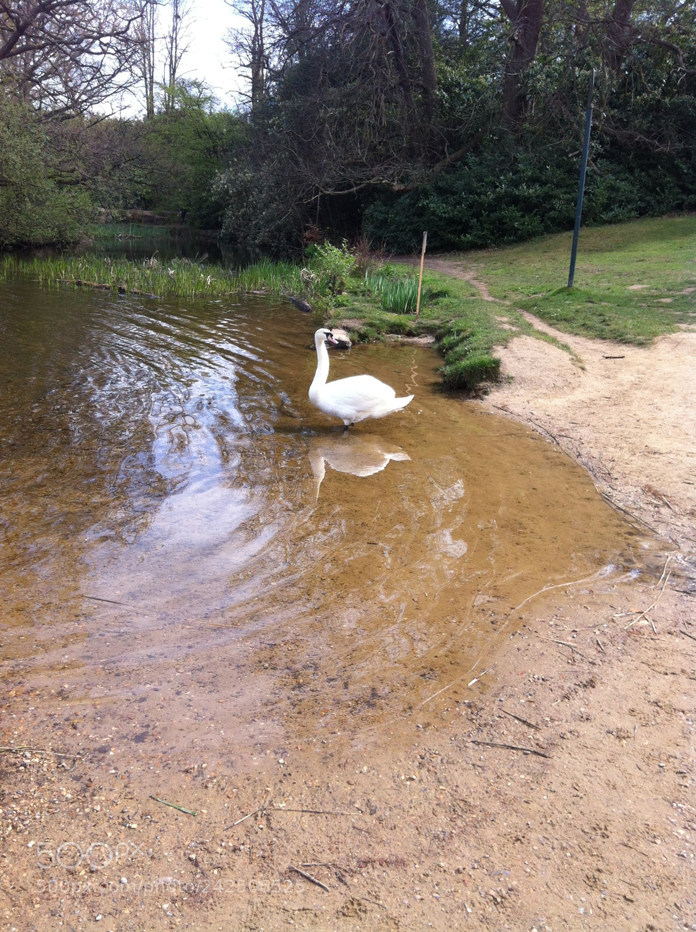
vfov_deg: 52.7
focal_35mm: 35
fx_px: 941
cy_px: 466
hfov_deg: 40.6
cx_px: 348
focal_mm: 3.85
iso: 80
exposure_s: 1/511
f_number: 2.8
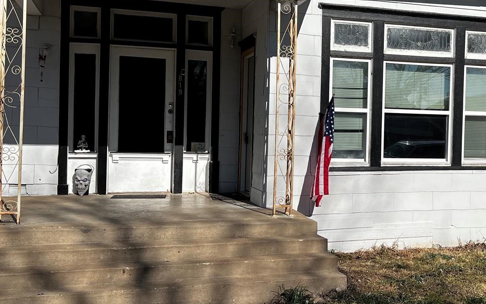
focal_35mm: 49
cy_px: 146
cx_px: 381
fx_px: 649
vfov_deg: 26.3
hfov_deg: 39.6
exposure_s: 1/6579
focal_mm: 5.7
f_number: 1.5
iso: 50
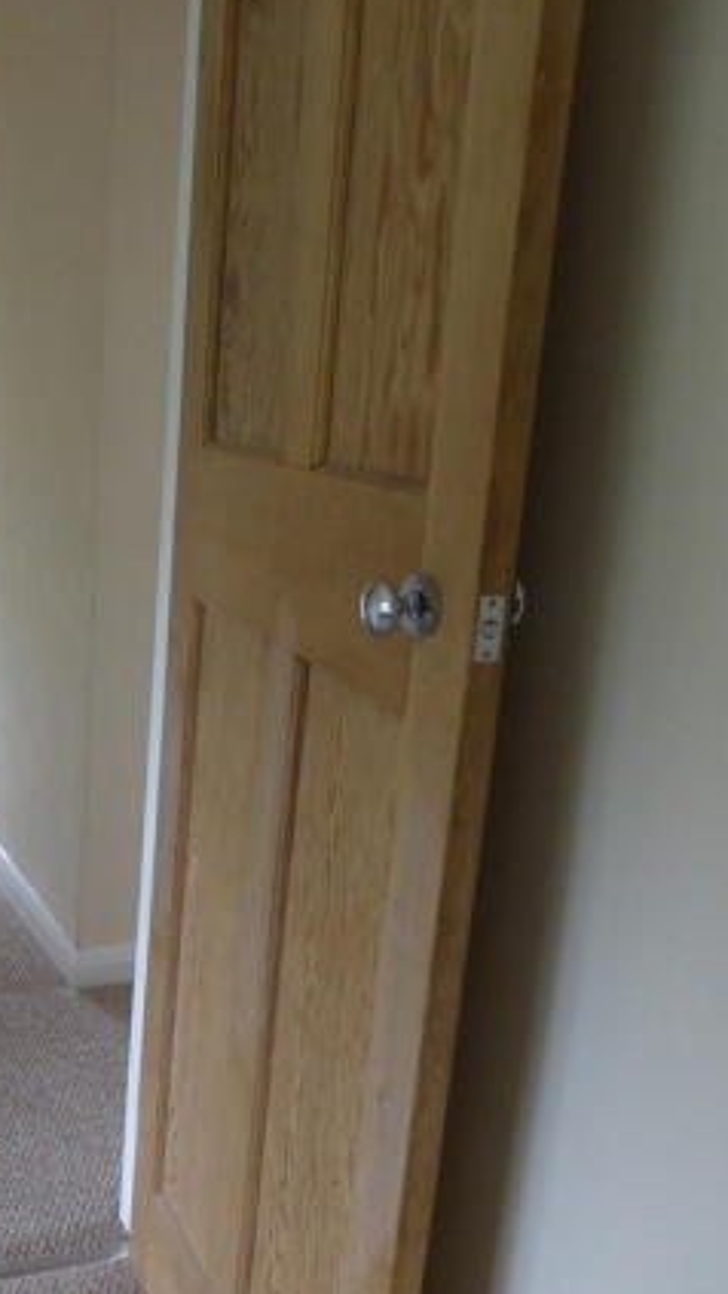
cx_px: -32
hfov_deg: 30.1
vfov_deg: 55.3
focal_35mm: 36
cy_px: 650
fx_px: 1235
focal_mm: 4.3
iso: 250
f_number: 3.3
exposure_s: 1/60
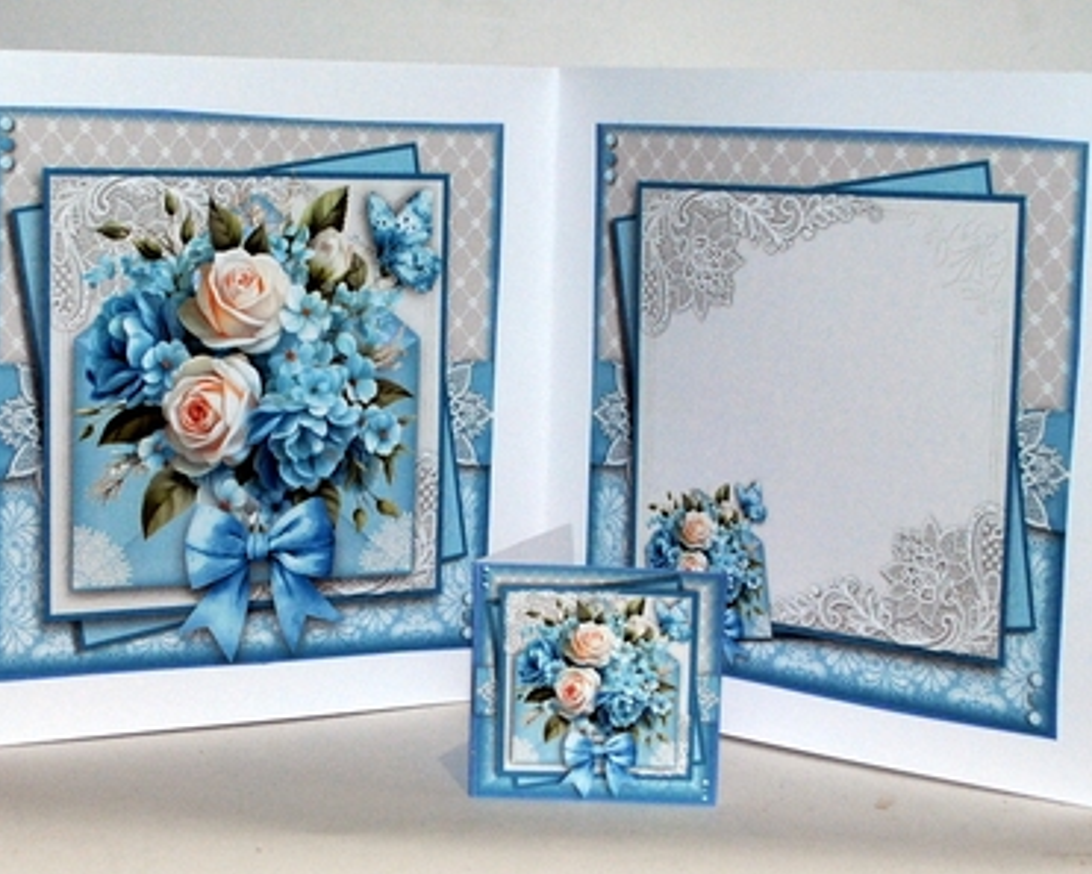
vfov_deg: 36.5
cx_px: 512
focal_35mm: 41
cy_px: 438
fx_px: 1325
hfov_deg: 44.8
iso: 200
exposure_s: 1/60
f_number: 4
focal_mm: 24
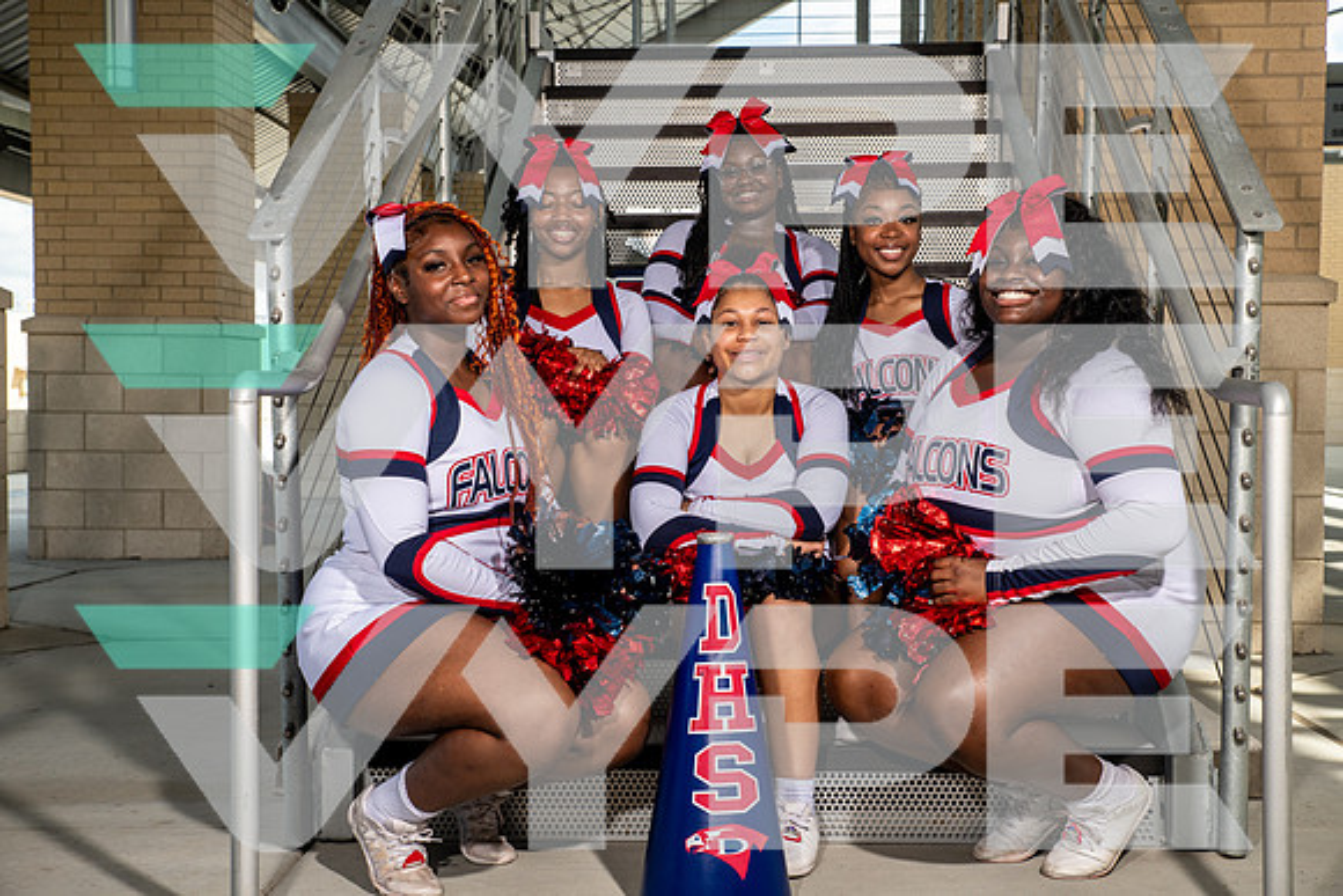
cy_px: 448
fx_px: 1866
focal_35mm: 50
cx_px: 672
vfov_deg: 27.0
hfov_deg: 39.6
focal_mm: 50
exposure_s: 1/320
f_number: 7.1
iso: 200
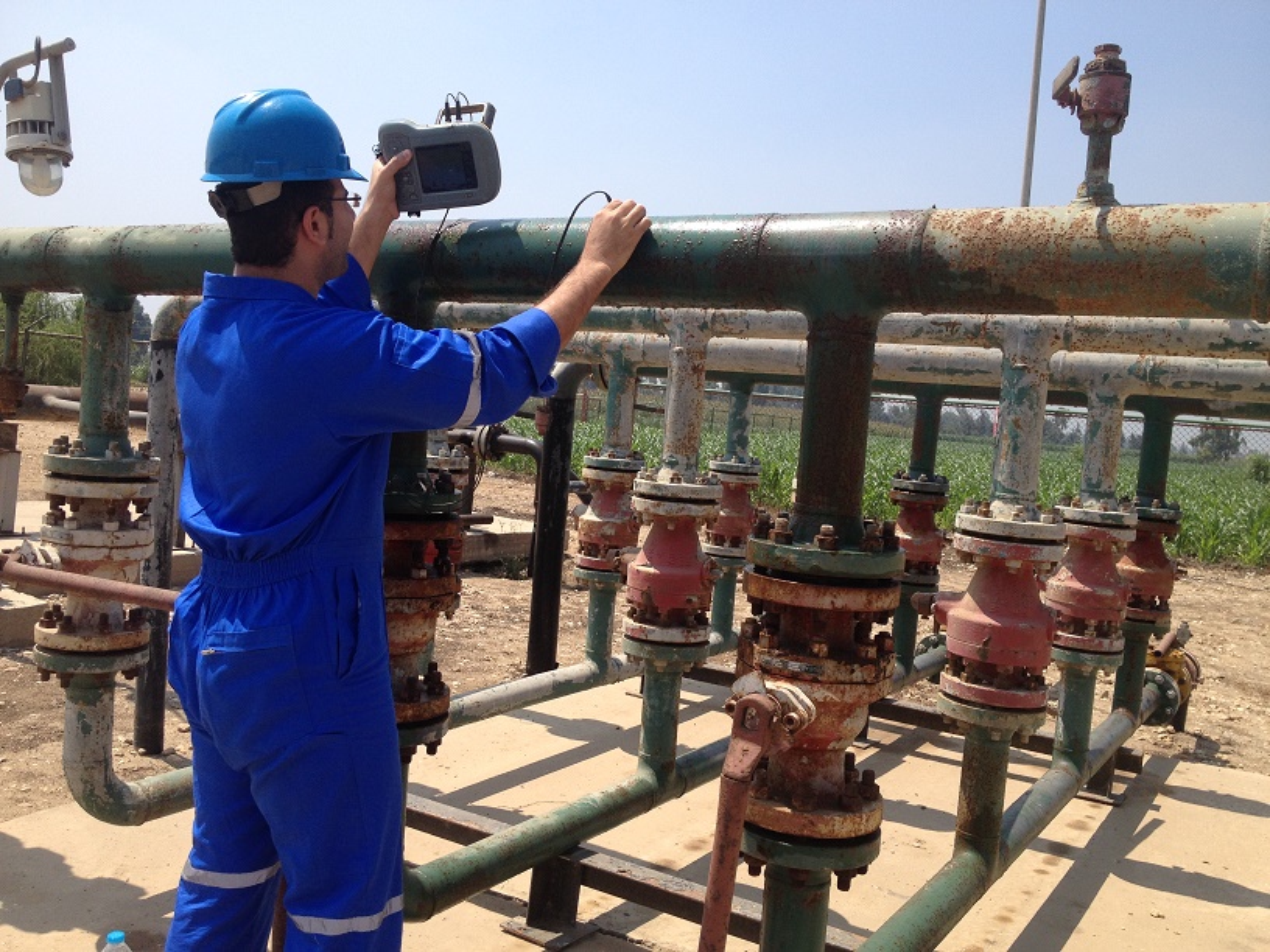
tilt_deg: -4.0
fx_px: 1284
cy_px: 476
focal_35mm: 35
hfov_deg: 52.6
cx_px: 635
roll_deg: -5.4
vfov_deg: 40.7
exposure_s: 1/1493
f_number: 2.4
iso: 50
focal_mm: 4.28
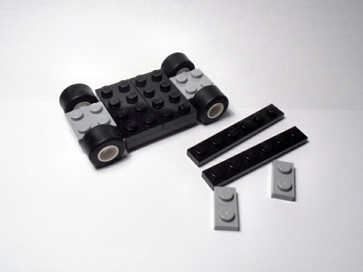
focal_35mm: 37
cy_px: 136
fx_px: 388
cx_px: 182
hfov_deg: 50.1
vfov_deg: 38.7
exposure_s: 1/60
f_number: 3.9
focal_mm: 6.61
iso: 80
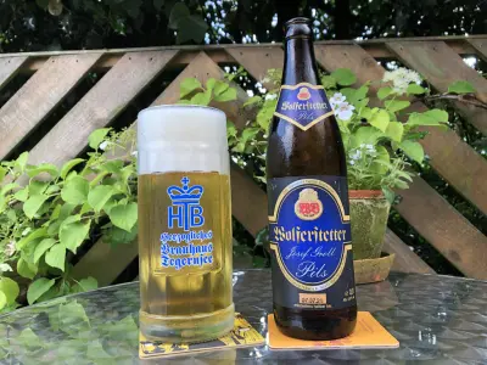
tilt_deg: +3.8
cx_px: 244
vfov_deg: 49.7
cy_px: 182
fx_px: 394
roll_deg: +0.9
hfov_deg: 63.4
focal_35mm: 28
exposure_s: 1/120
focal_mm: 3.99
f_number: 1.8
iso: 64
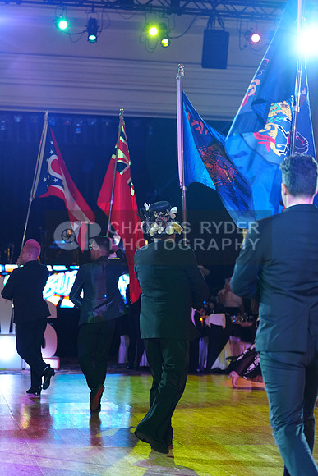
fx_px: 927
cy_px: 238
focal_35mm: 70
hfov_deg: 19.5
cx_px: 159
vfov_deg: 28.8
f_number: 2.8
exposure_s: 1/400
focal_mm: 70
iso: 2500
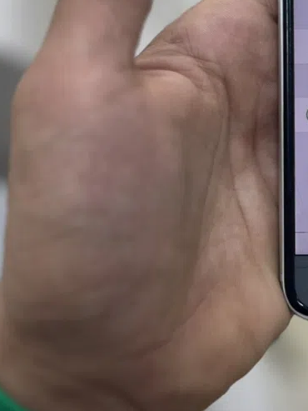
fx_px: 854
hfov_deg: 19.1
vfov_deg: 26.1
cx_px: 390
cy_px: 40
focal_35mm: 72
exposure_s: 1/225
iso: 40
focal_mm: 5.7
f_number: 1.5
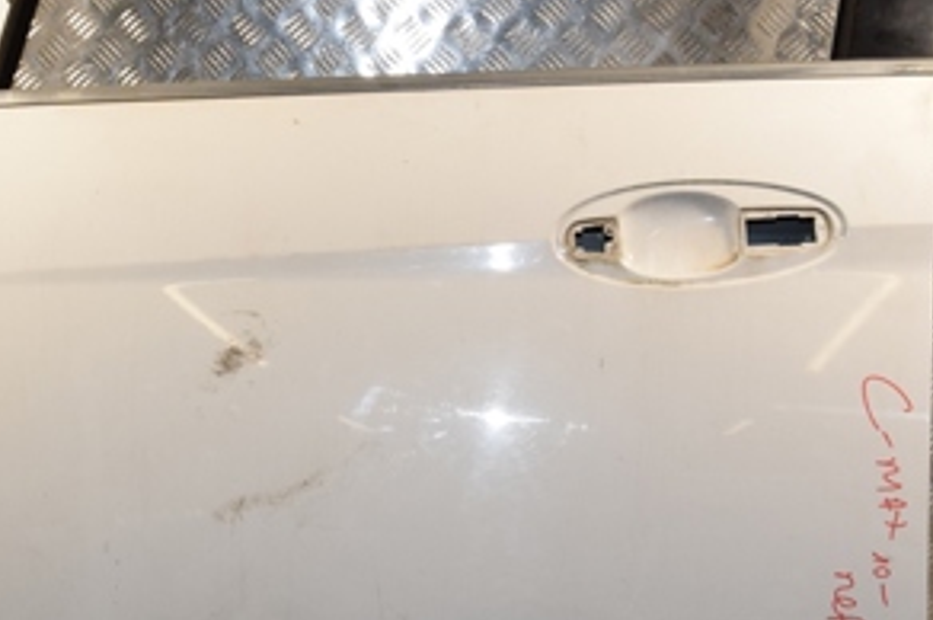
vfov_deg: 19.7
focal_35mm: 69
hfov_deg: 29.2
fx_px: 1789
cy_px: 288
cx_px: 435
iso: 800
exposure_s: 1/200
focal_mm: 21
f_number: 11
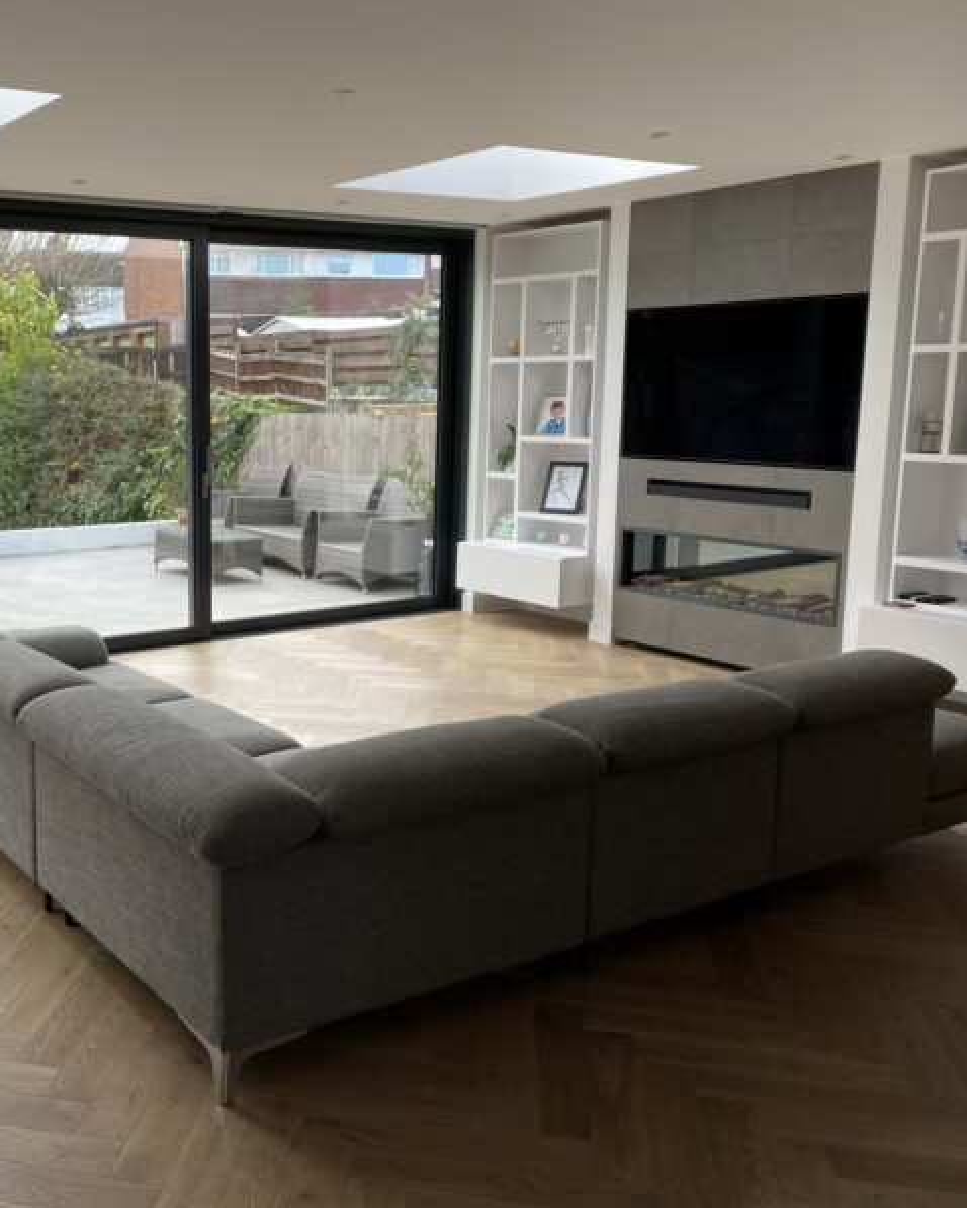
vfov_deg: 52.8
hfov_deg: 41.7
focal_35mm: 34
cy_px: 603
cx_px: 210
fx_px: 1216
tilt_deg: -11.1
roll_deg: -0.2
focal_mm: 4.25
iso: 32
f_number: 1.8
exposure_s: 1/121
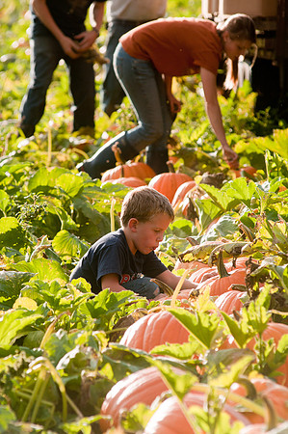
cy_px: 217
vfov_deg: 6.9
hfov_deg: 4.6
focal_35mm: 300
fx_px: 3608
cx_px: 144
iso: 200
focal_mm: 200
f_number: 5.6
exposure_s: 1/800
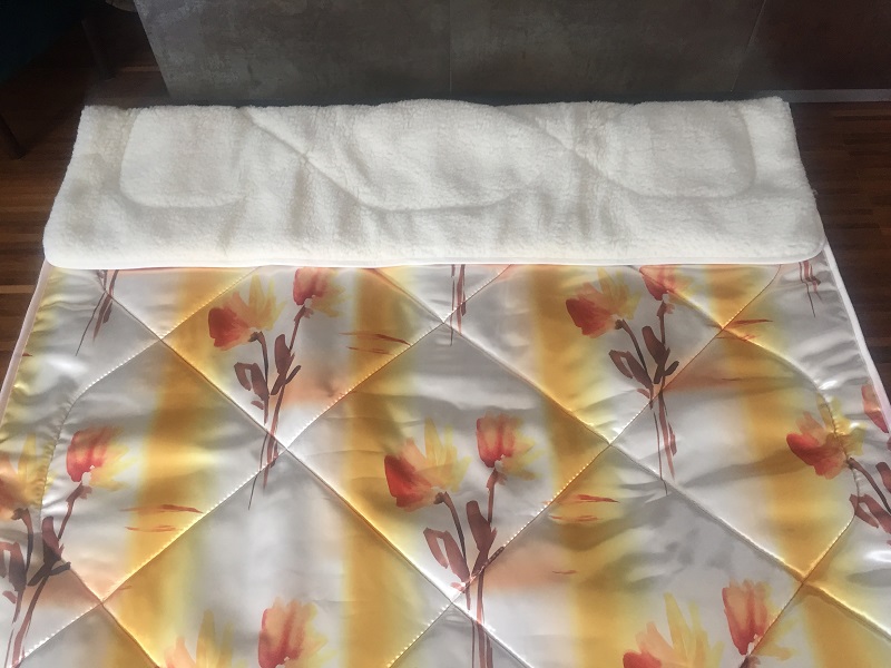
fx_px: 746
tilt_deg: -57.3
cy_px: 334
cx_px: 446
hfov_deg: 61.7
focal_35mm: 29
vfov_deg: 48.2
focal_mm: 4.15
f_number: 2.2
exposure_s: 1/33
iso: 64
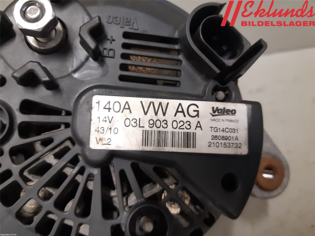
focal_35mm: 26
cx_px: 158
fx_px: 237
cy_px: 118
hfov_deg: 67.3
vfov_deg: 53.1
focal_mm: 3.93
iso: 200
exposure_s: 1/50
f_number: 1.7
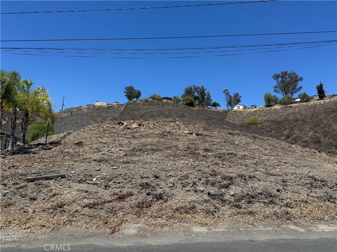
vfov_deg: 56.8
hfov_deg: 71.6
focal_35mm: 24
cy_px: 126
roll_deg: -1.7
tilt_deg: +7.8
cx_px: 168
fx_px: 234
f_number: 1.78
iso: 80
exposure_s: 1/4950
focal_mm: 6.76
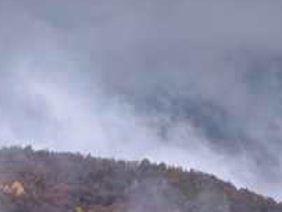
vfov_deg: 1.5
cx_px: -349
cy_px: 770
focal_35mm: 987
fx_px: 8055
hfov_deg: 2.0
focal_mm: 77.3
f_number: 11
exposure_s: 1/50
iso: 500
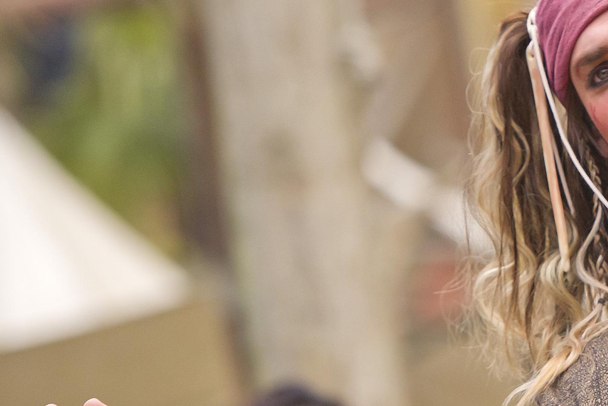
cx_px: 746
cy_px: 227
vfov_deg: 3.4
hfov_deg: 5.1
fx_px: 6789
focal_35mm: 402
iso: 1600
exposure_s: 1/3200
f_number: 2.8
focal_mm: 145
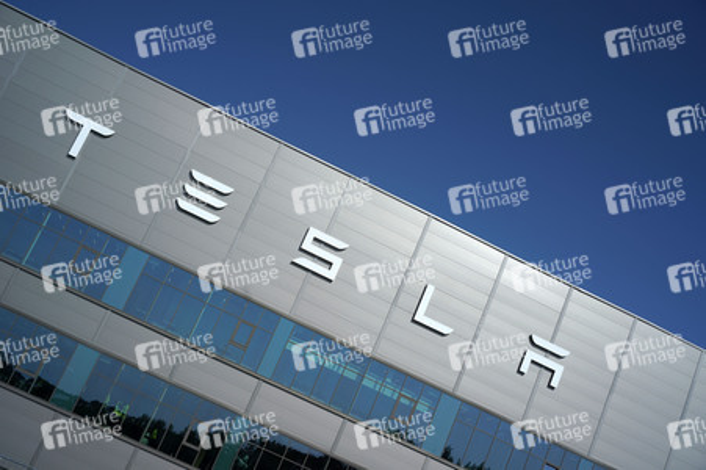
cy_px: 235
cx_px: 353
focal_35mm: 48
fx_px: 941
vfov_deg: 28.0
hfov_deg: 41.1
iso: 100
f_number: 8
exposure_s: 1/400
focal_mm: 48
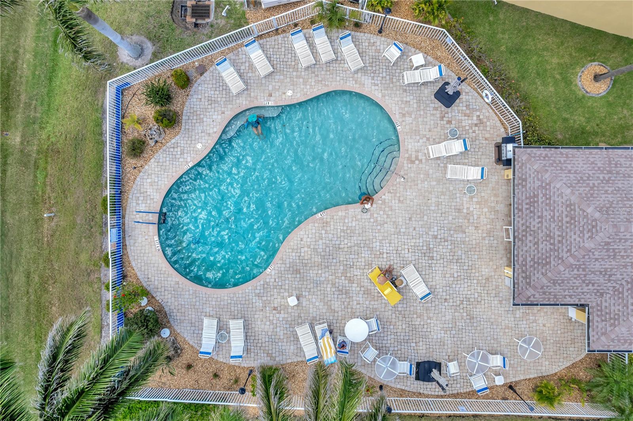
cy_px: 210
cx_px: 316
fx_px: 387
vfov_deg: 57.2
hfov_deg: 78.6
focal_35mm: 22
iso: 100
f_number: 2.8
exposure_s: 1/500
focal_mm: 8.38
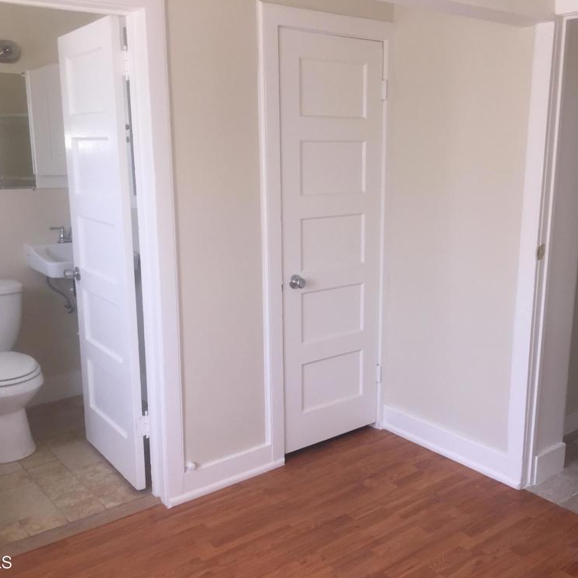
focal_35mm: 35
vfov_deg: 47.2
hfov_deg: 46.9
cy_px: 294
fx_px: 661
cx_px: 348
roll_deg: -0.5
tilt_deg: -12.7
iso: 40
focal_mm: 4.15
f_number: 2.2
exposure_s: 1/30
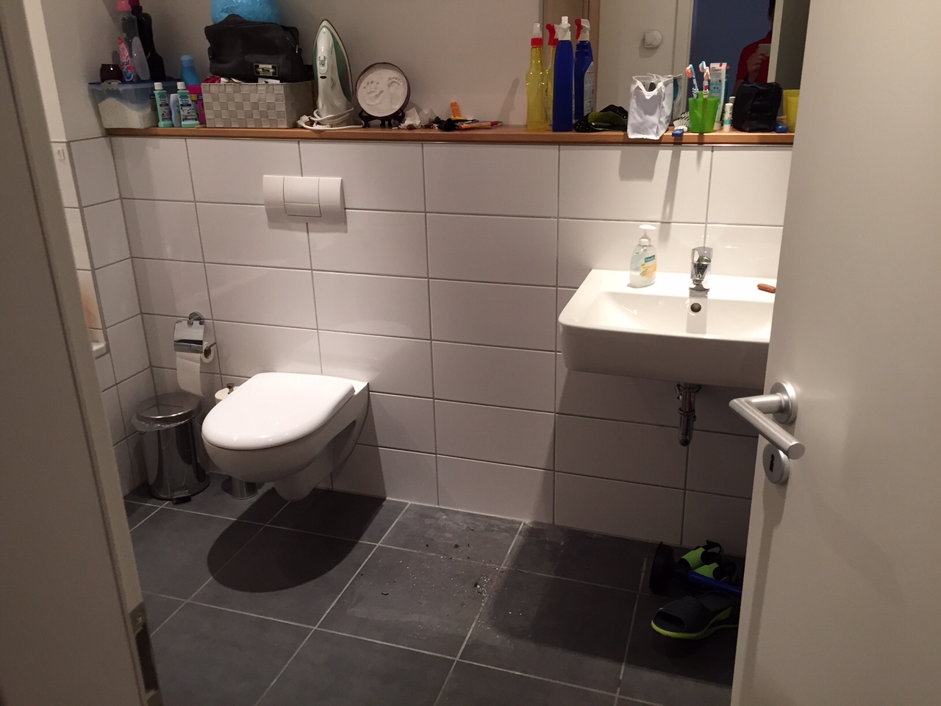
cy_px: 353
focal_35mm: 29
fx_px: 788
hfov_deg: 61.7
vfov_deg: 48.2
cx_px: 470
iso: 80
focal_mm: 4.15
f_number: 2.2
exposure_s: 1/30
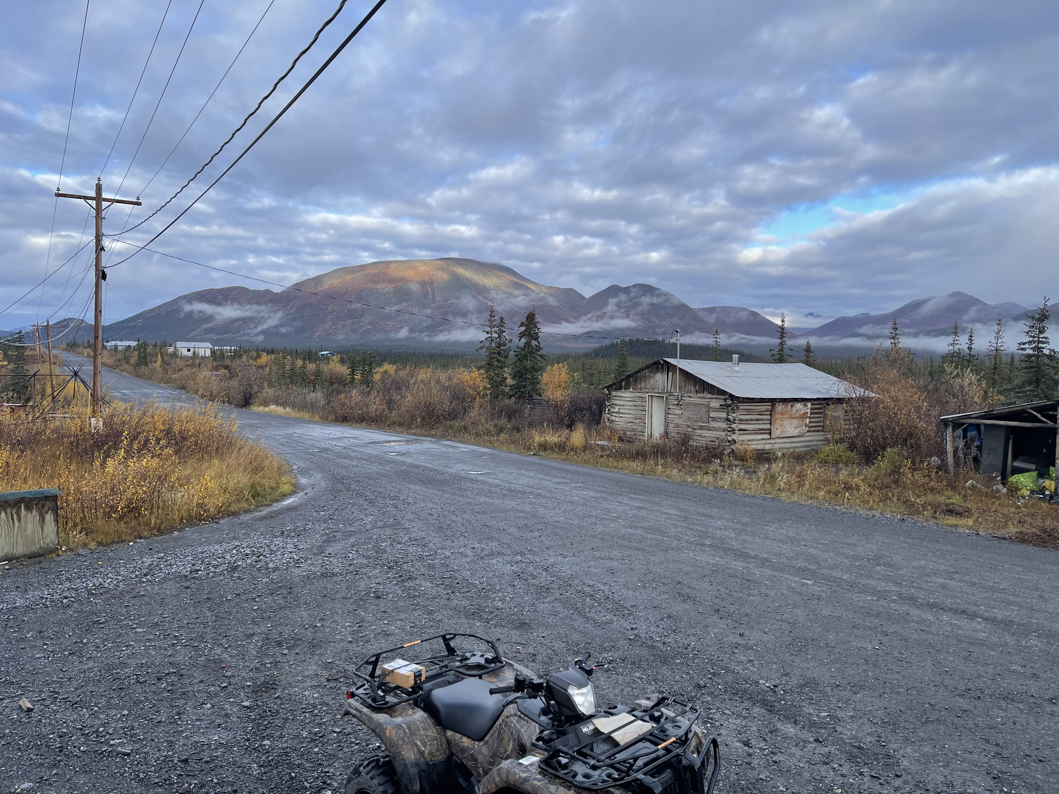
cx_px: 530
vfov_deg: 53.1
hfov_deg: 67.3
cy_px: 397
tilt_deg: -3.4
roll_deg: -0.3
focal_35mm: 26
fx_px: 795
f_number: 1.6
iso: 32
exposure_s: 1/1098
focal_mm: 5.1
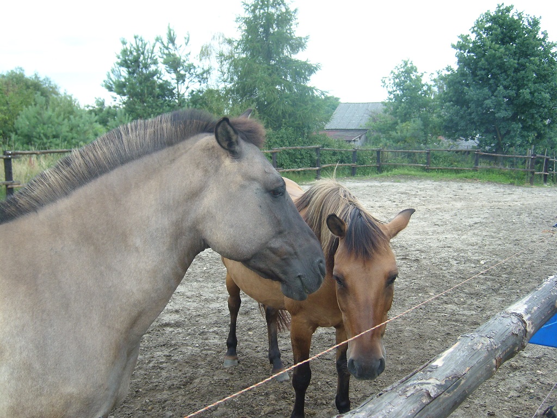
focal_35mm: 35
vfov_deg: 40.7
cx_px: 278
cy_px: 209
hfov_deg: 52.6
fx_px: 563
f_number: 2.8
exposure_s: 1/192
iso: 50
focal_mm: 5.8
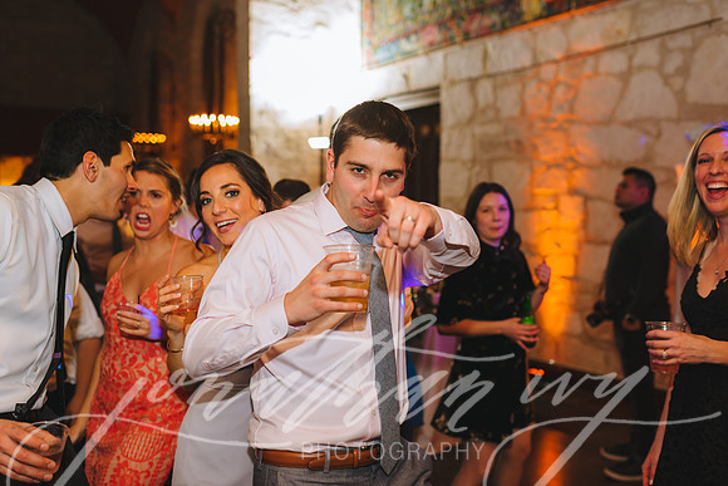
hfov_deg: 54.4
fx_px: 708
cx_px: 364
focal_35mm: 35
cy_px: 243
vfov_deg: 37.9
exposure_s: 1/200
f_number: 2.5
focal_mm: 35
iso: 800
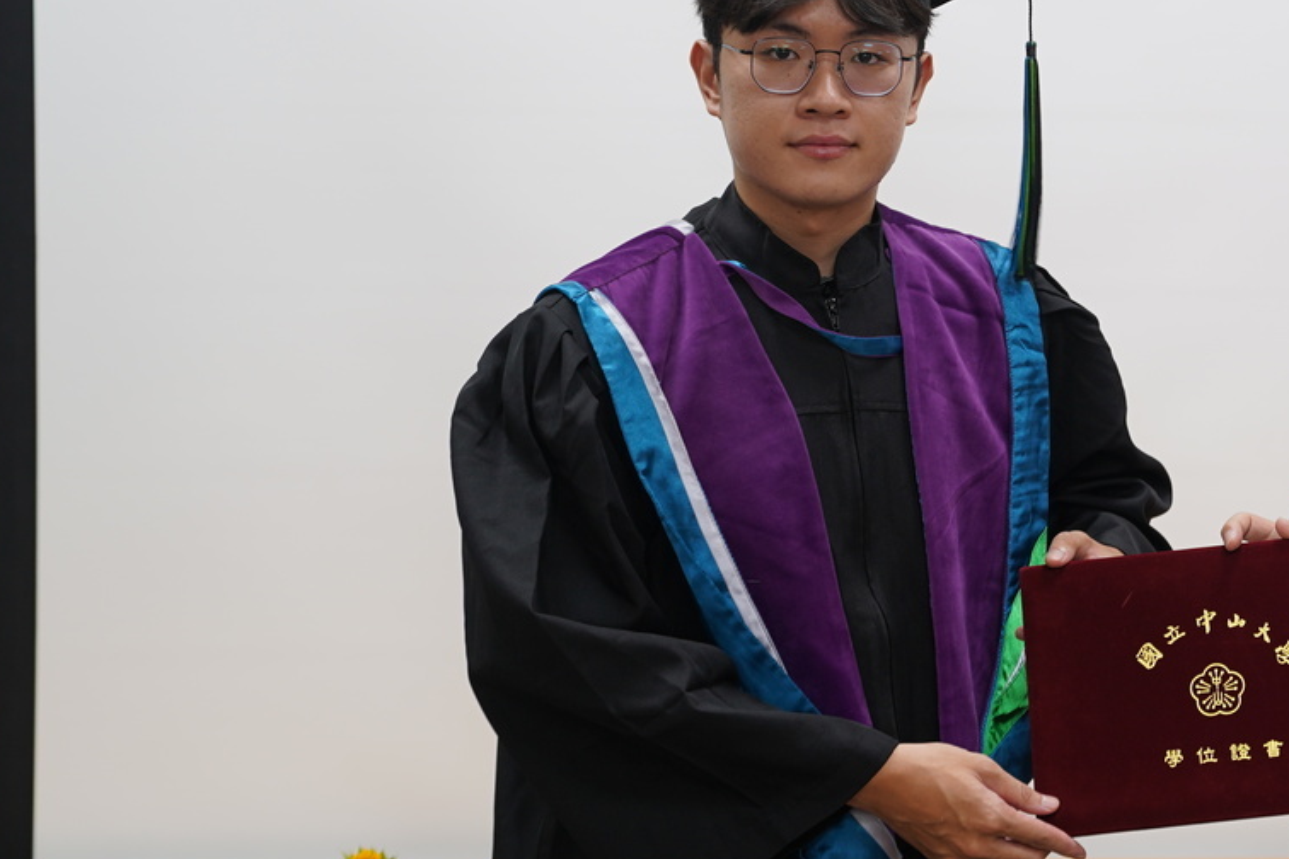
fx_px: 3867
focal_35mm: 108
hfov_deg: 18.4
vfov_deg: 12.7
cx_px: 1287
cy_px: 253
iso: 160
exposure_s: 1/60
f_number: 2.8
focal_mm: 51
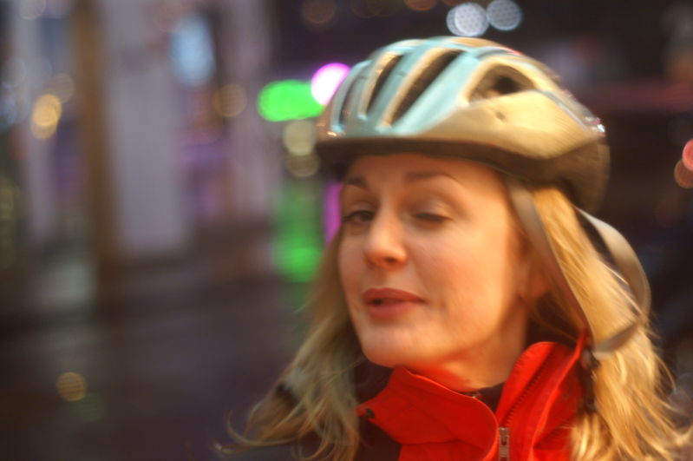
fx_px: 1442
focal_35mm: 75
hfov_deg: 27.0
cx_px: 346
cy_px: 230
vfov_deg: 18.1
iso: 400
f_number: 2
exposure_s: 1/30
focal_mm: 50
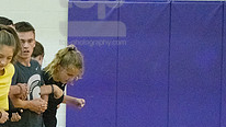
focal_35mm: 207
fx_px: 1241
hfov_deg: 10.2
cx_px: -63
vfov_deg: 5.8
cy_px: 158
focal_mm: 70
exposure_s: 1/640
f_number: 4.5
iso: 6400
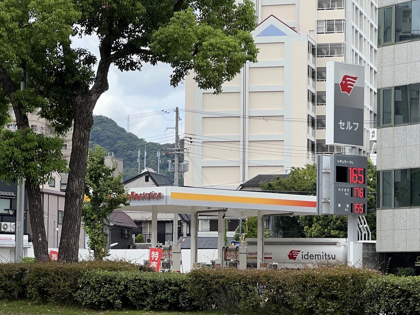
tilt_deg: +4.2
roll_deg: -0.7
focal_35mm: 116
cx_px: 190
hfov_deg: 17.0
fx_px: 1408
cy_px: 198
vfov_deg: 12.8
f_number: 2.8
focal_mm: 9
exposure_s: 1/273
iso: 32
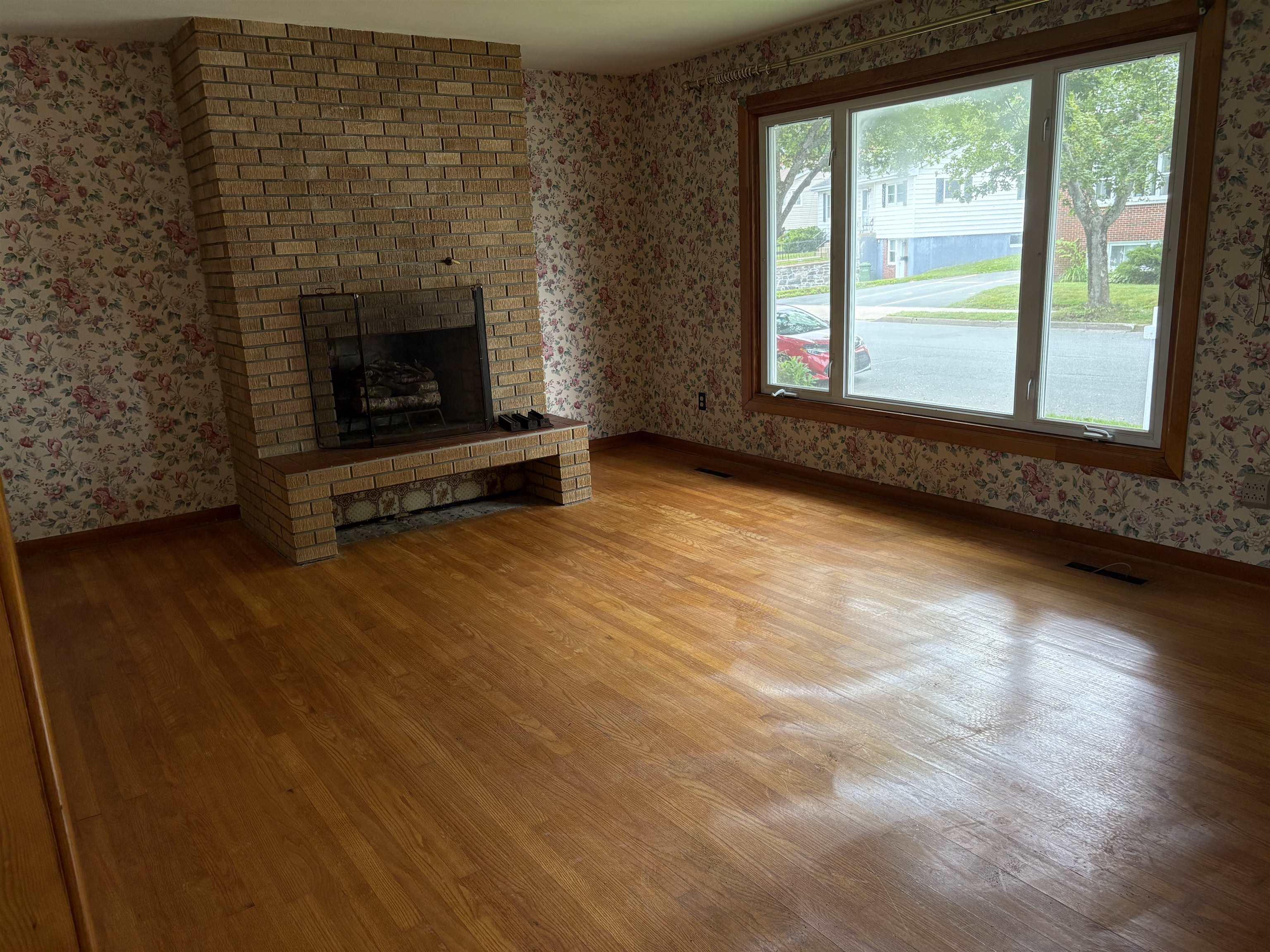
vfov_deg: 53.1
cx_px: 635
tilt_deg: -13.5
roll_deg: +3.6
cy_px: 476
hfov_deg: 67.3
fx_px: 954
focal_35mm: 26
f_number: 1.6
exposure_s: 1/127
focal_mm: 5.96
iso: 125
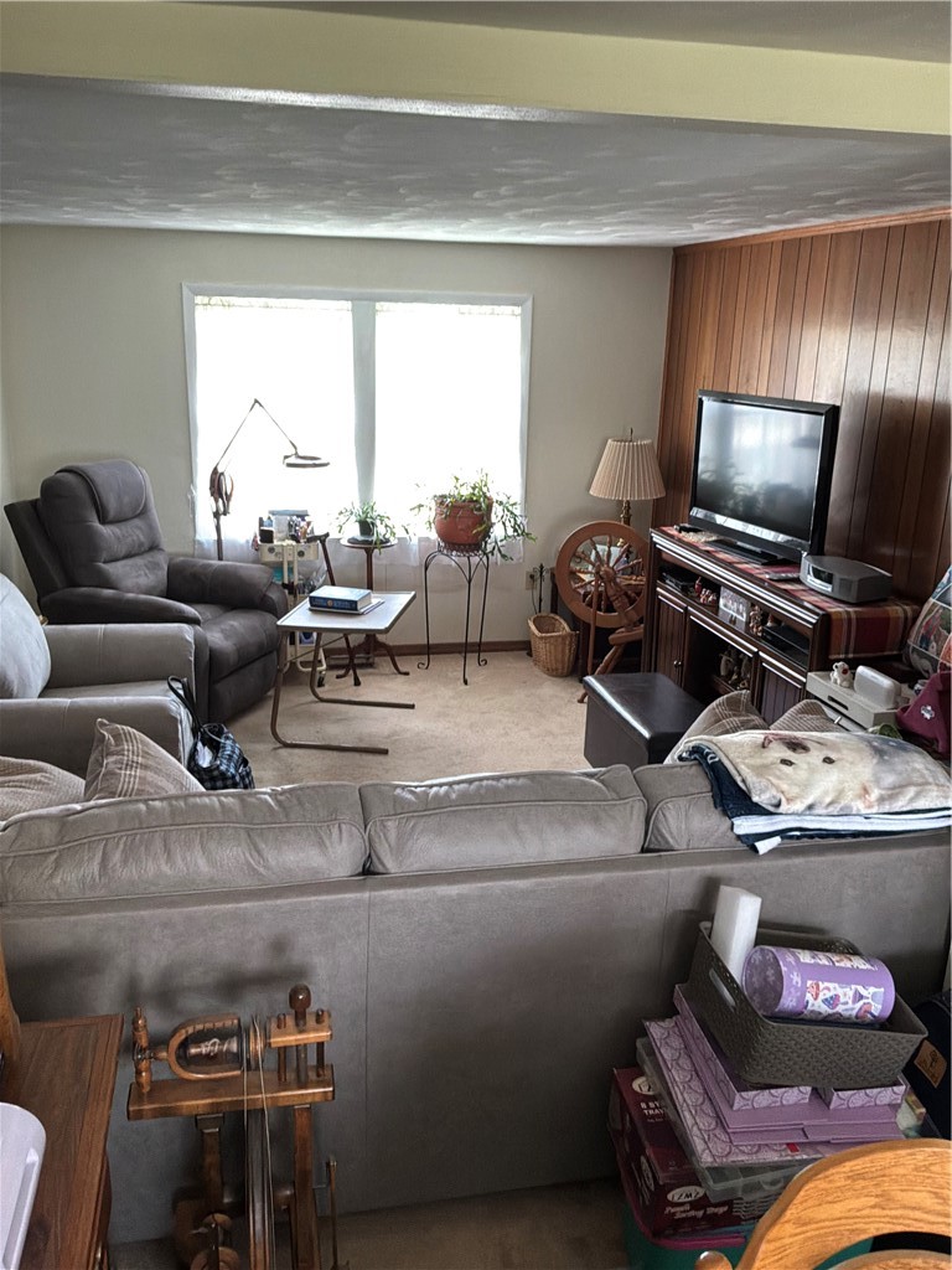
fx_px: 1027
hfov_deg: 49.7
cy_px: 635
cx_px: 476
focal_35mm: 28
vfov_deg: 63.4
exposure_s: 1/40
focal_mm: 3
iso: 200
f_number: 1.8
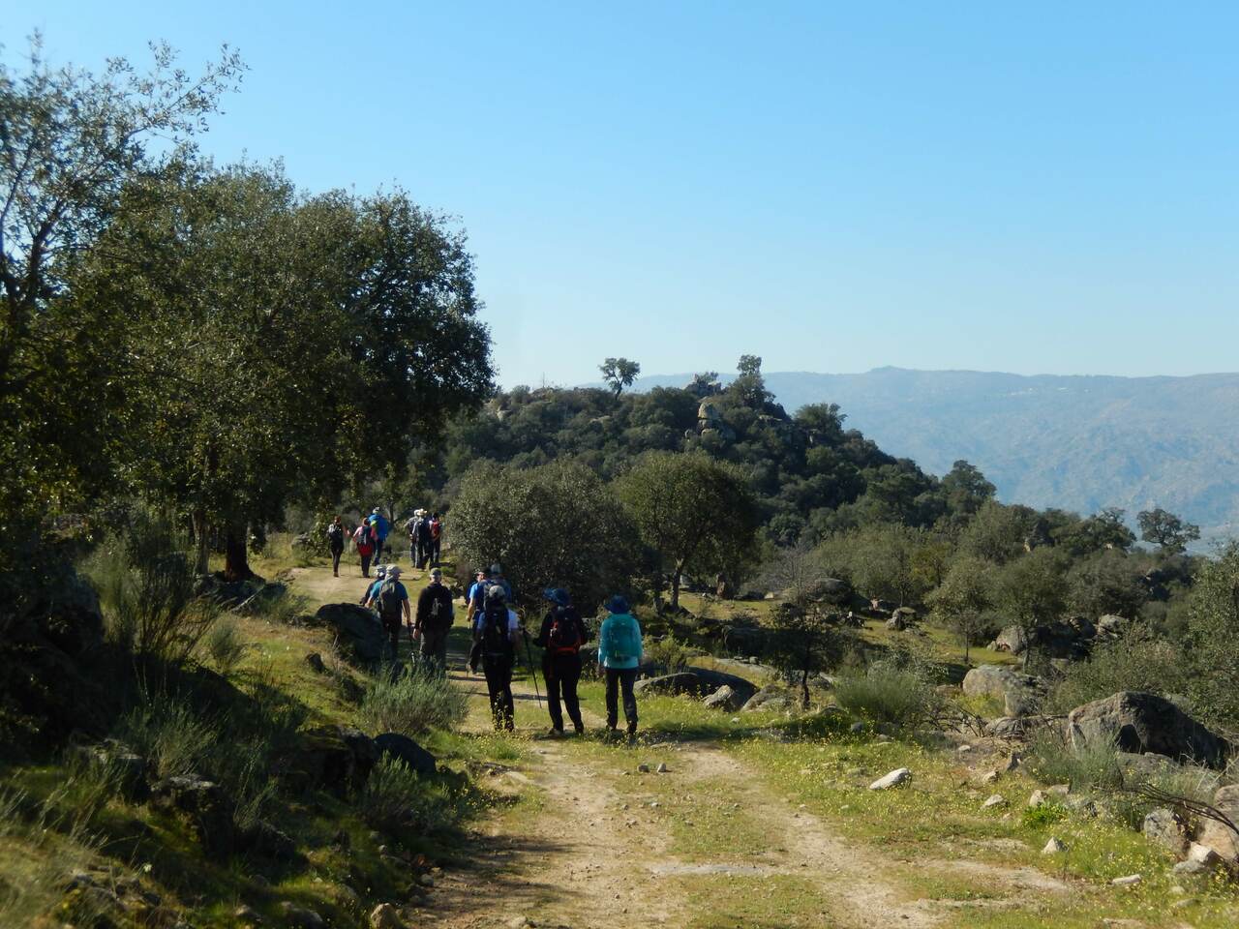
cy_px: 464
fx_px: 1825
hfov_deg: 37.5
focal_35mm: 51
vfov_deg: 28.6
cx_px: 620
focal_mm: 9.2
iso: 125
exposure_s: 1/800
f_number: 4.5
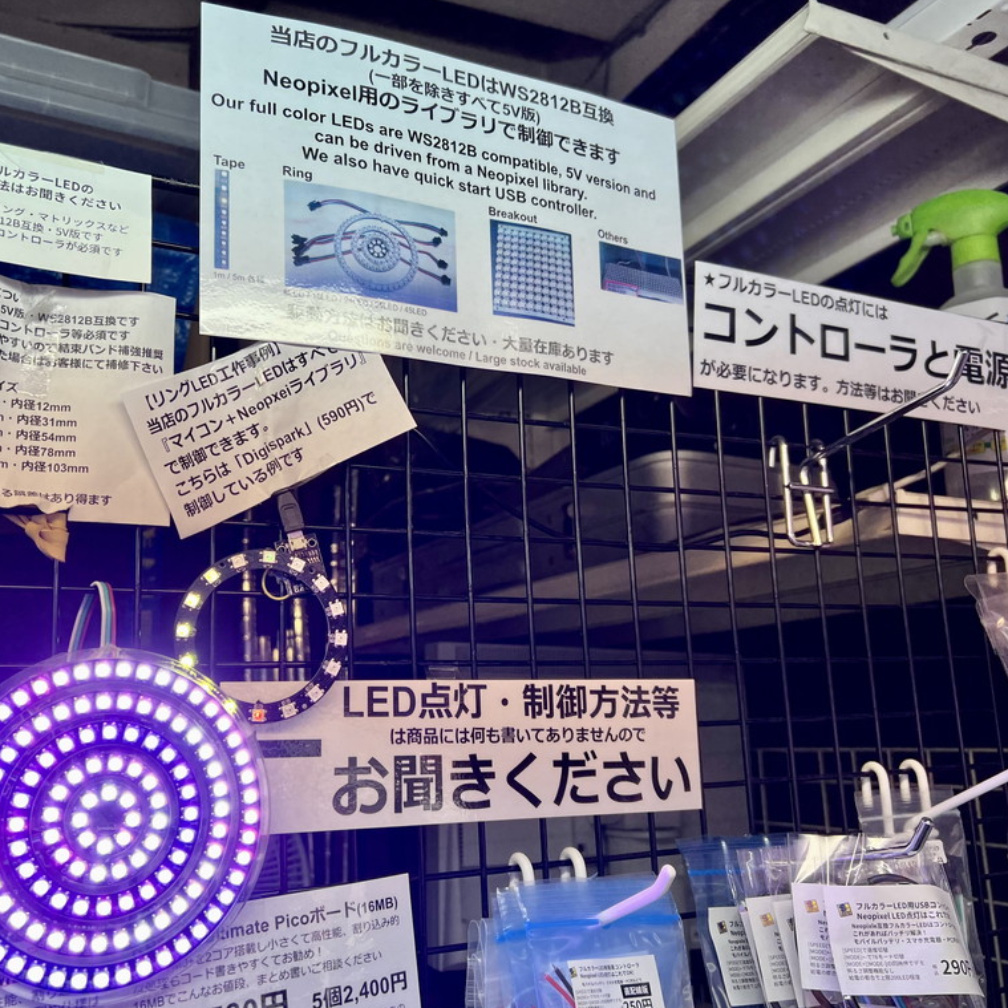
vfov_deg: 52.5
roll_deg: +1.9
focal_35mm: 31
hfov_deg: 52.3
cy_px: 506
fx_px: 1021
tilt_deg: +10.9
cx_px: 417
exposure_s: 1/102
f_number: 1.5
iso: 32
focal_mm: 5.7
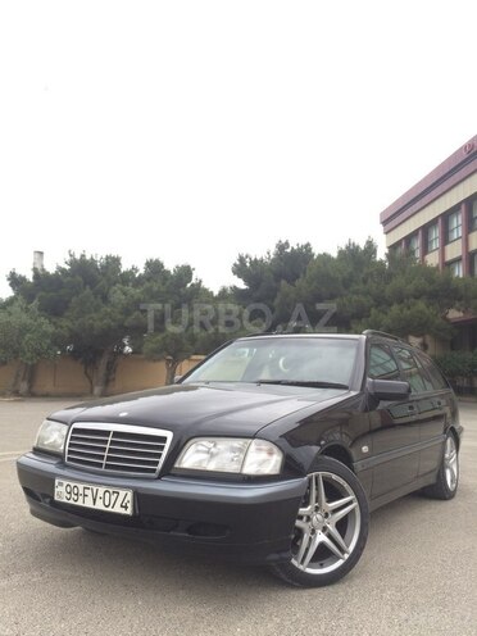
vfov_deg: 61.7
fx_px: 533
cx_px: 238
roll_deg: -0.3
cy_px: 318
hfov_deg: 48.2
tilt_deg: +4.1
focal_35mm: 29
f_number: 2.2
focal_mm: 4.15
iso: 32
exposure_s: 1/100
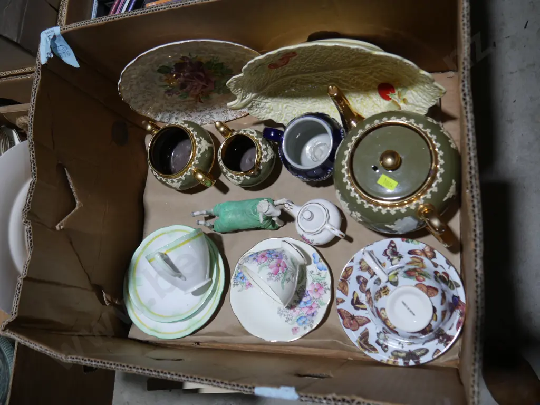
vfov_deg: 46.8
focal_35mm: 30
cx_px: 270
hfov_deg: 60.0
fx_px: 468
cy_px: 202
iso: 200
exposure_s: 1/125
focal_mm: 15
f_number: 4
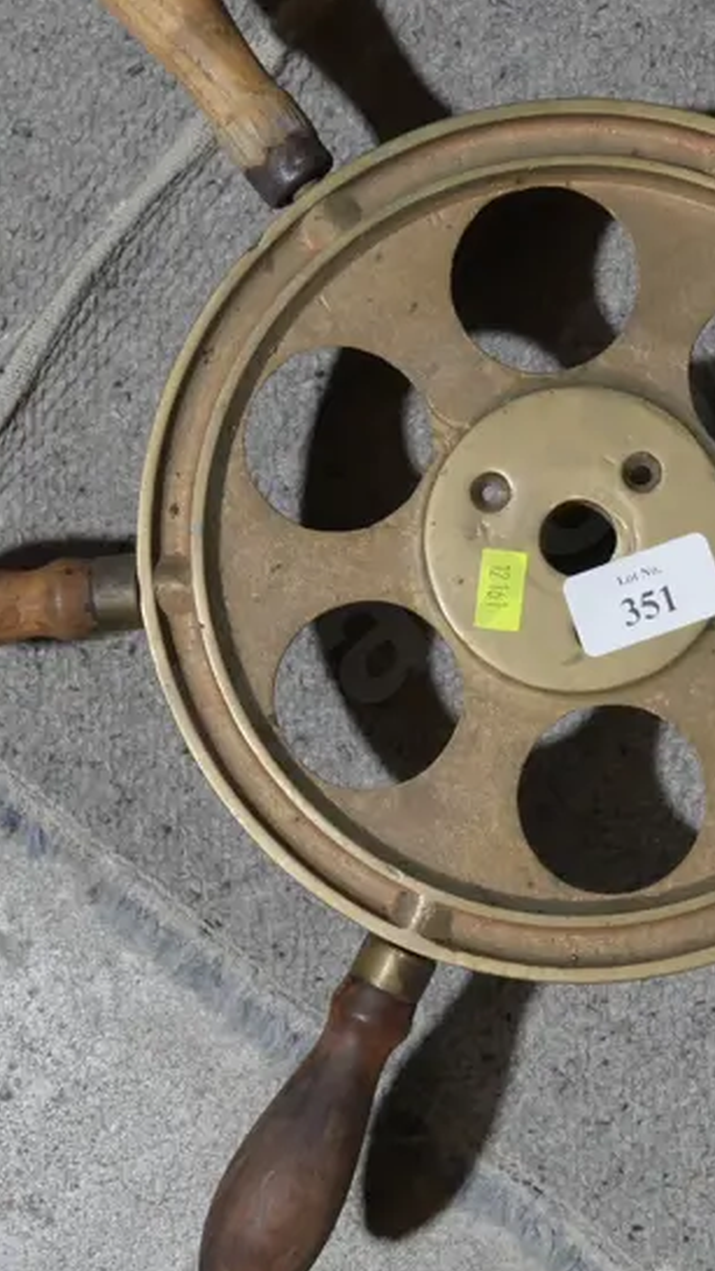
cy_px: 556
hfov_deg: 12.9
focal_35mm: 94
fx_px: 3169
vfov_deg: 22.7
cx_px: 482
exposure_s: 1/60
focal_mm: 23
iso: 640
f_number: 5.1
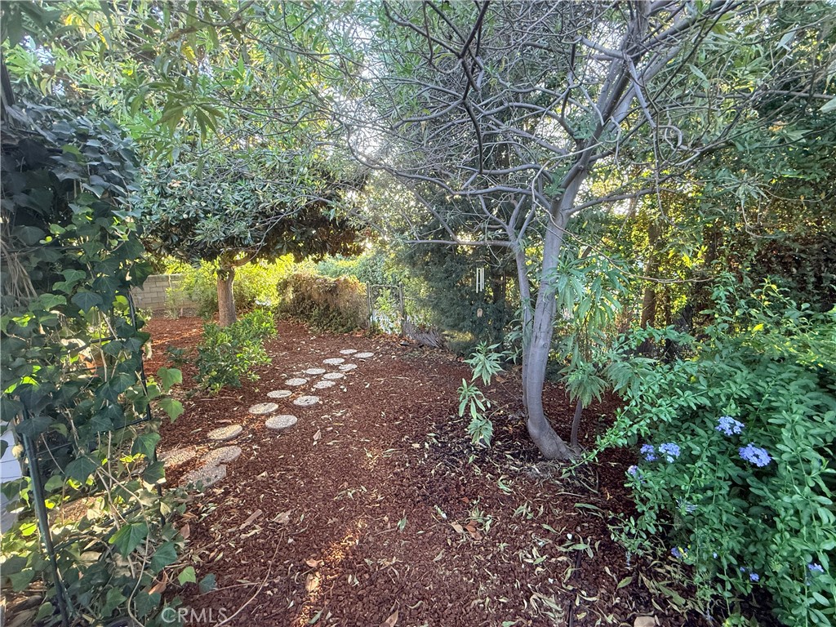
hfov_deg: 102.1
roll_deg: +1.3
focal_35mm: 14
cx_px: 418
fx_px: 338
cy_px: 314
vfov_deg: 85.7
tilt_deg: -8.1
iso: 250
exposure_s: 1/99
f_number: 2.2
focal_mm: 2.22
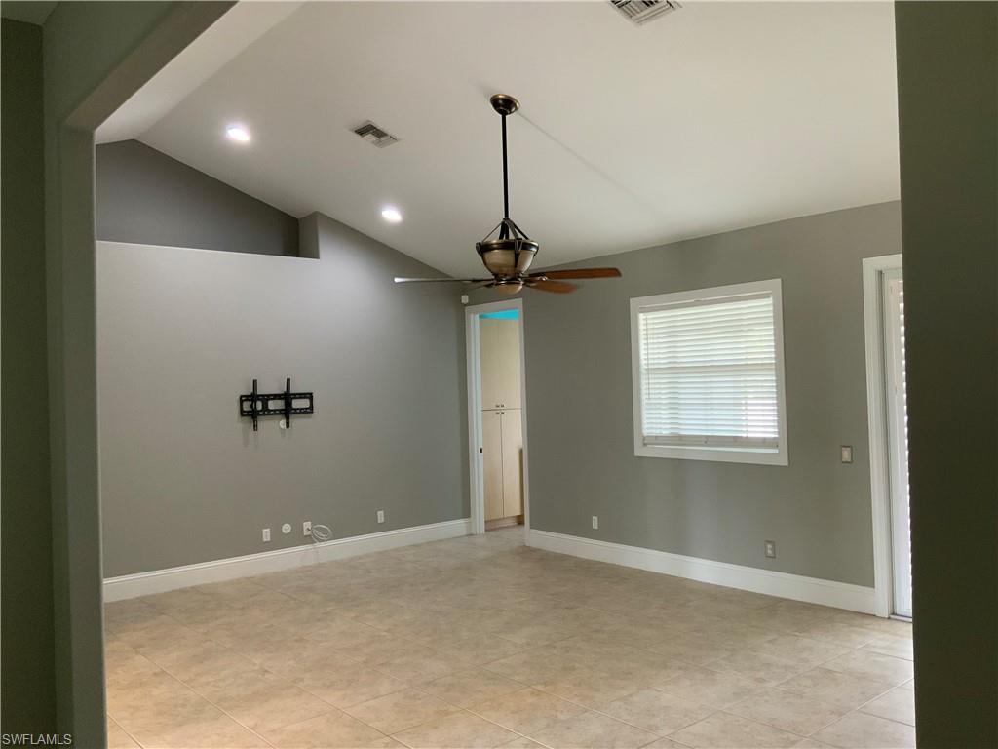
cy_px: 374
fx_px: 836
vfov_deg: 48.2
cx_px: 499
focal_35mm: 29
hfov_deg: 61.7
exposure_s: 1/60
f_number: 1.8
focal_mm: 3
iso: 160
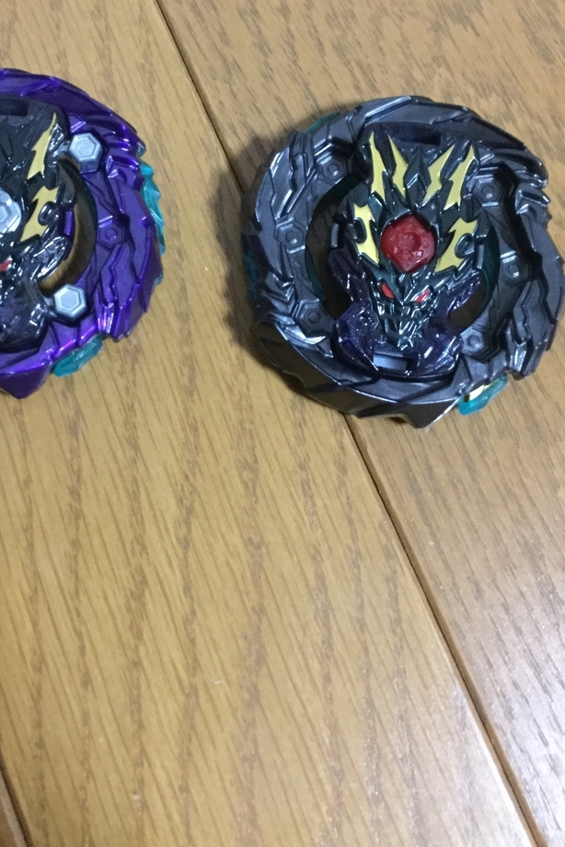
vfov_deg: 45.8
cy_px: 296
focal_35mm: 42
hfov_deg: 31.7
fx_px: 989
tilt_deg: -74.4
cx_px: 201
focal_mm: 3.3
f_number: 2.4
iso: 400
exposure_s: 1/15
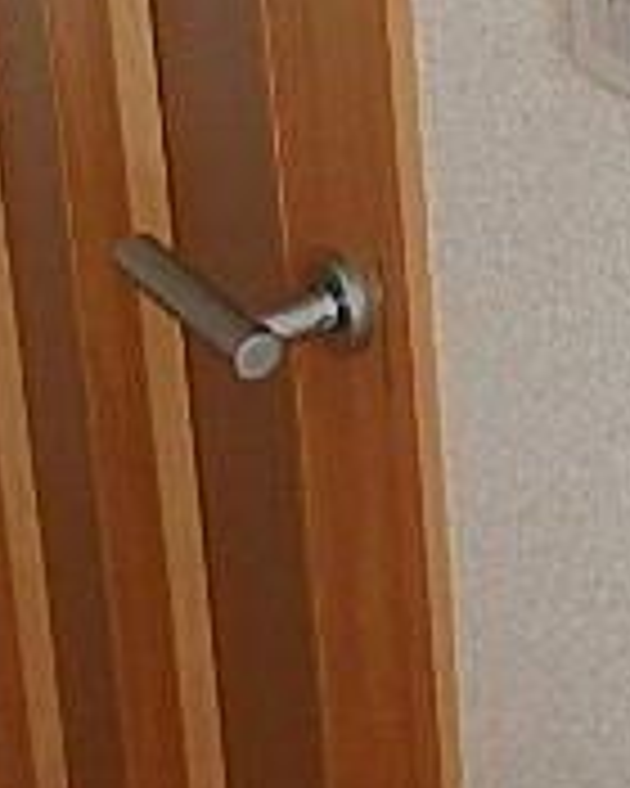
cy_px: -266
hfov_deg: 16.1
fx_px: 1748
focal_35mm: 75
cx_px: 1238
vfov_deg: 22.4
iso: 200
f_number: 3.5
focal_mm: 3.7
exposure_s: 1/60
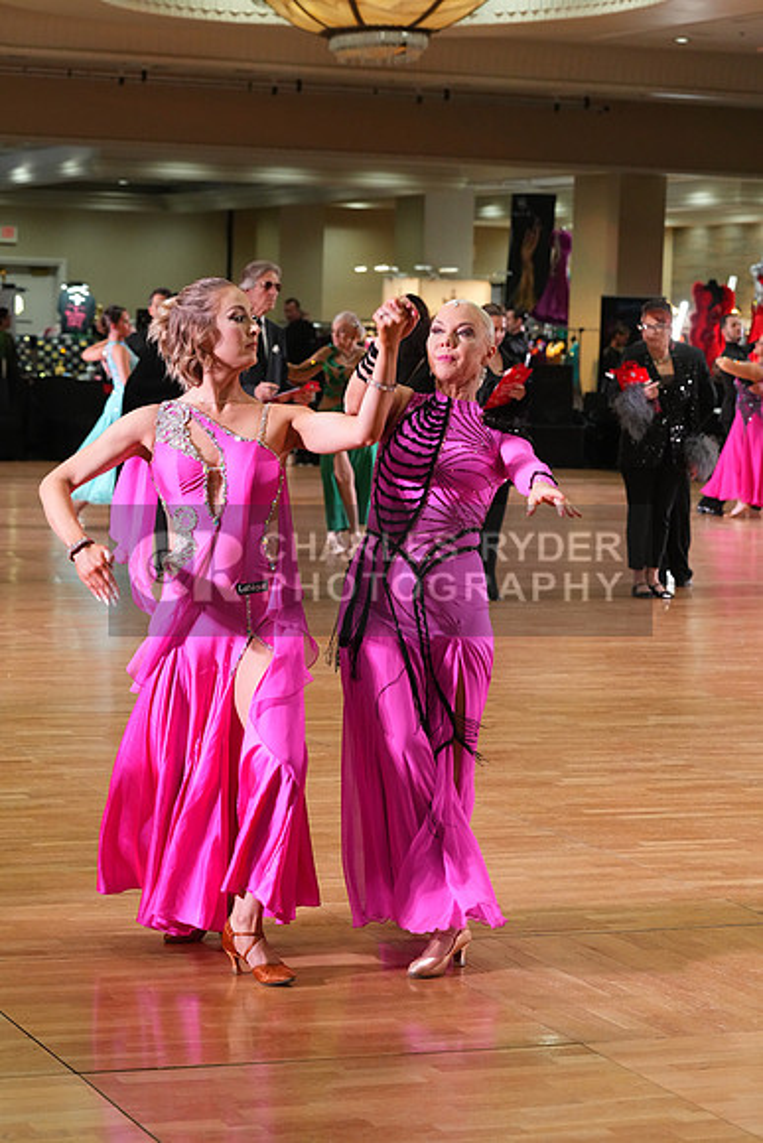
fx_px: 2923
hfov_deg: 14.9
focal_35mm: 92
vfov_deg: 22.1
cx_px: 382
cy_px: 572
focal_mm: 92
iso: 4000
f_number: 6.3
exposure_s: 1/200
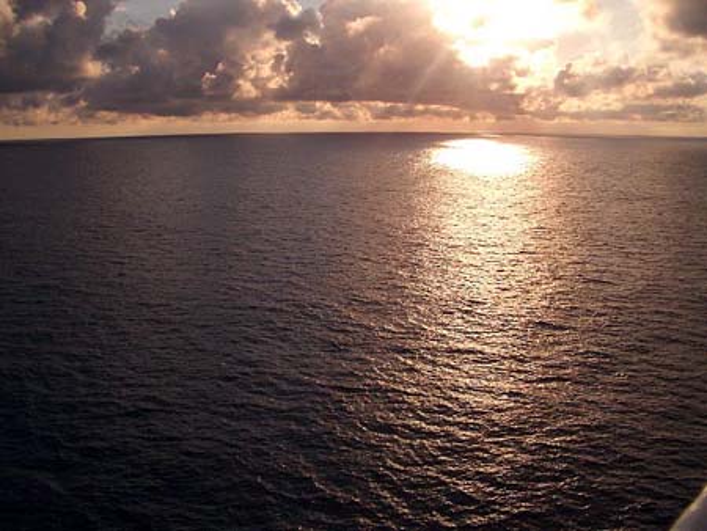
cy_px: 266
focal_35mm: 35
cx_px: 354
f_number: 4.3
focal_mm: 5.8
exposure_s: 1/1600
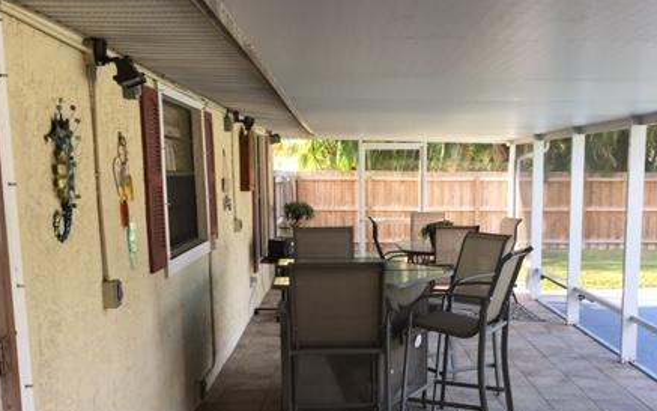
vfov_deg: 28.2
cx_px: 394
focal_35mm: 45
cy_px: 301
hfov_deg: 44.1
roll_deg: +0.9
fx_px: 806
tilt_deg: -7.9
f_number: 2.2
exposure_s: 1/60
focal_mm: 4.15
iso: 32
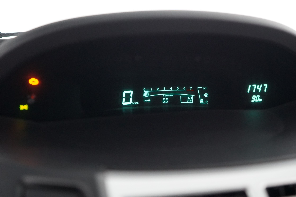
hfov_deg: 46.4
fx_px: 345
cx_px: 148
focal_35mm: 42
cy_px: 98
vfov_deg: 31.9
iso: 12800
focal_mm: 28
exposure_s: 1/60
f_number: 4
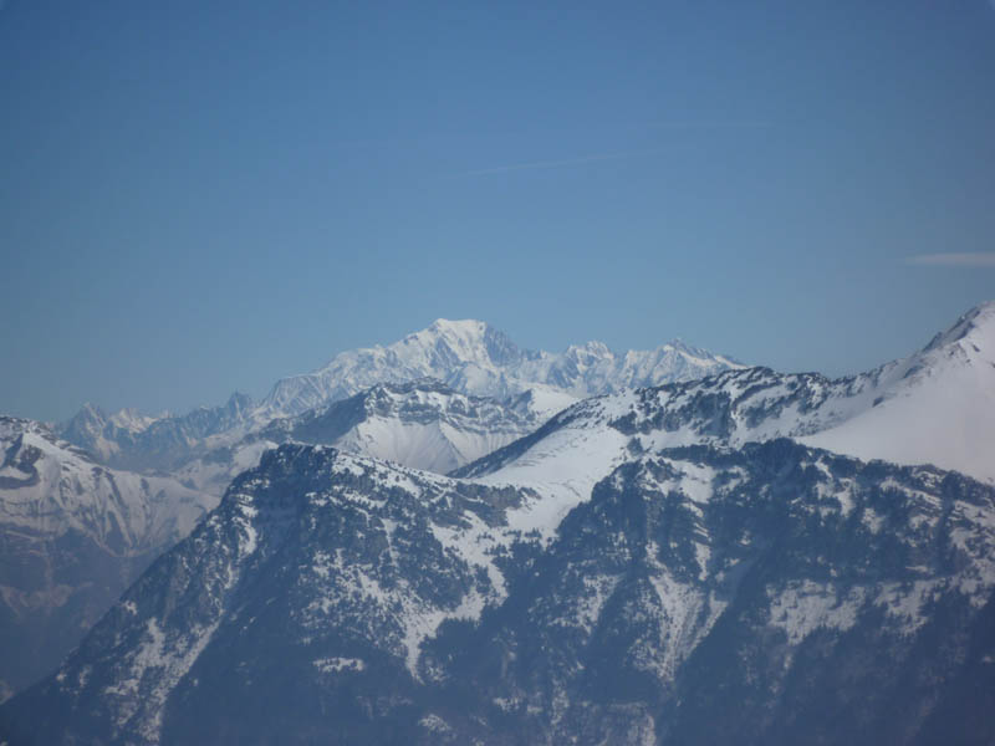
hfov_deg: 15.8
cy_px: 373
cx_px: 498
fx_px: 3593
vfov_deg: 11.9
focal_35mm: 125
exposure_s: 1/640
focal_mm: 22
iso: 80
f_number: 7.1
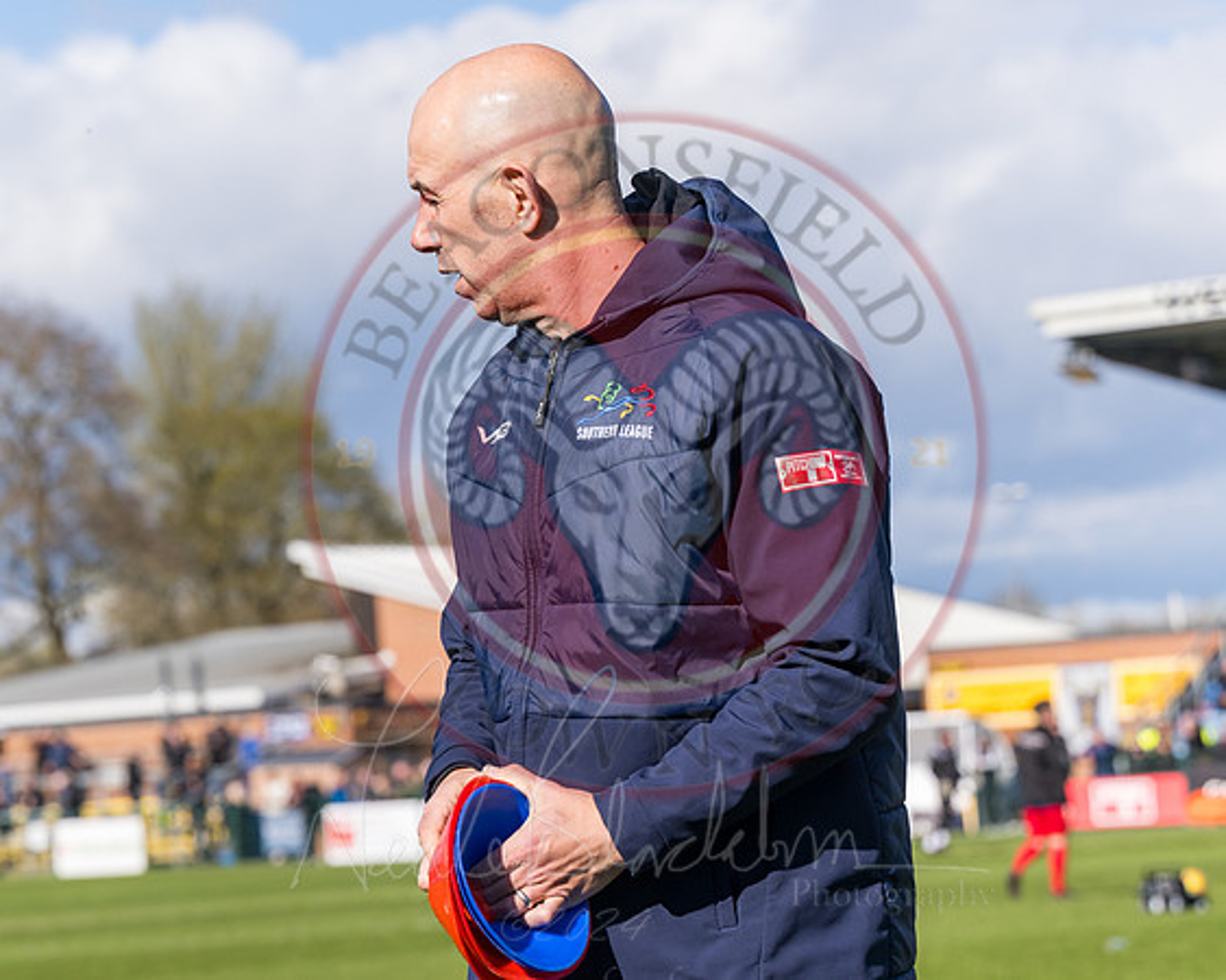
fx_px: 4536
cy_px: 490
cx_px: 527
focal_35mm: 125
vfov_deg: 12.3
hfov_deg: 15.4
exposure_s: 1/2000
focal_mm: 74
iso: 200
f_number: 4
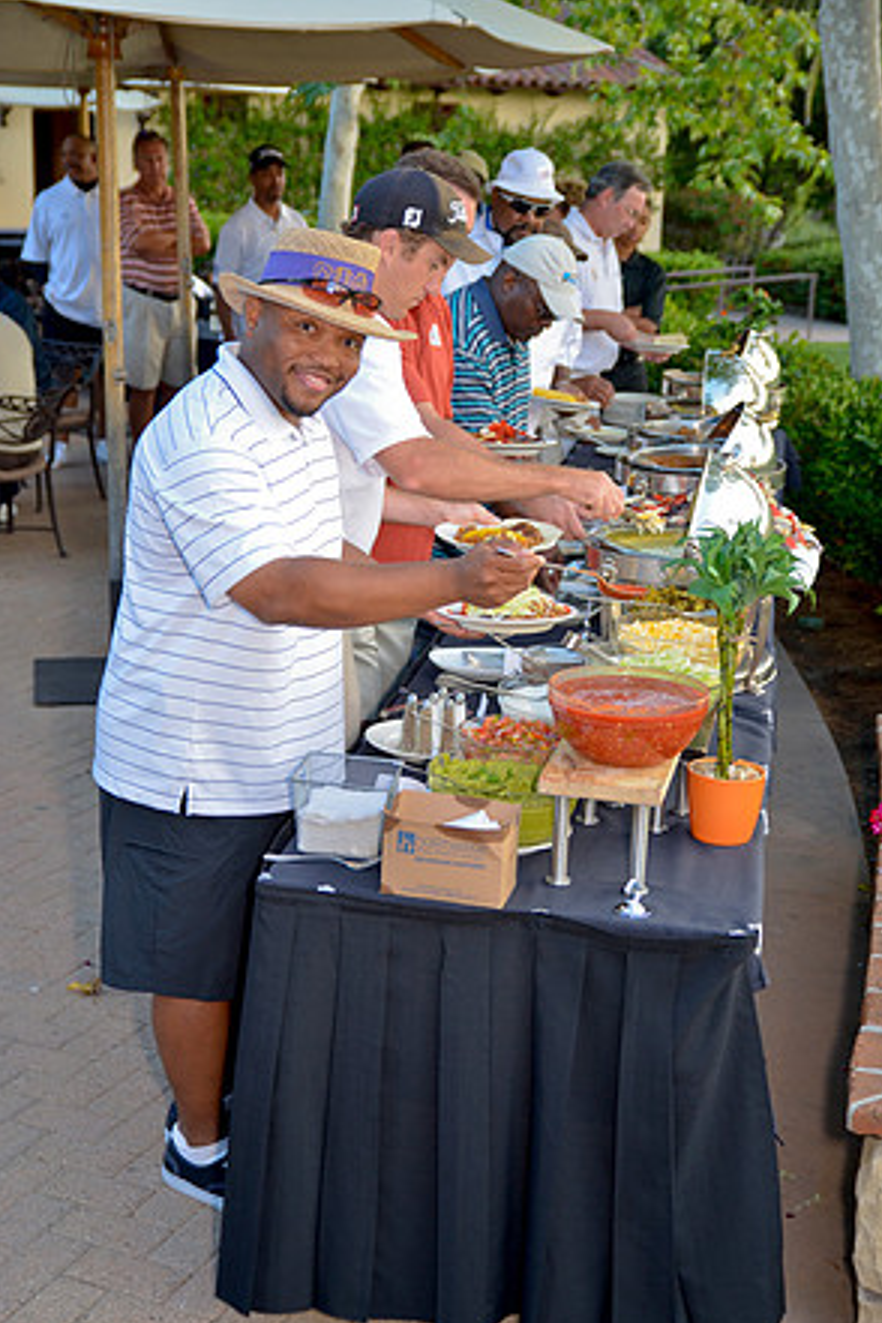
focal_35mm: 55
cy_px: 669
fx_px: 2021
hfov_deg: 24.6
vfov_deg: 36.2
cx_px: 441
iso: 160
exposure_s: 1/200
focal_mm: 36
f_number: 2.8
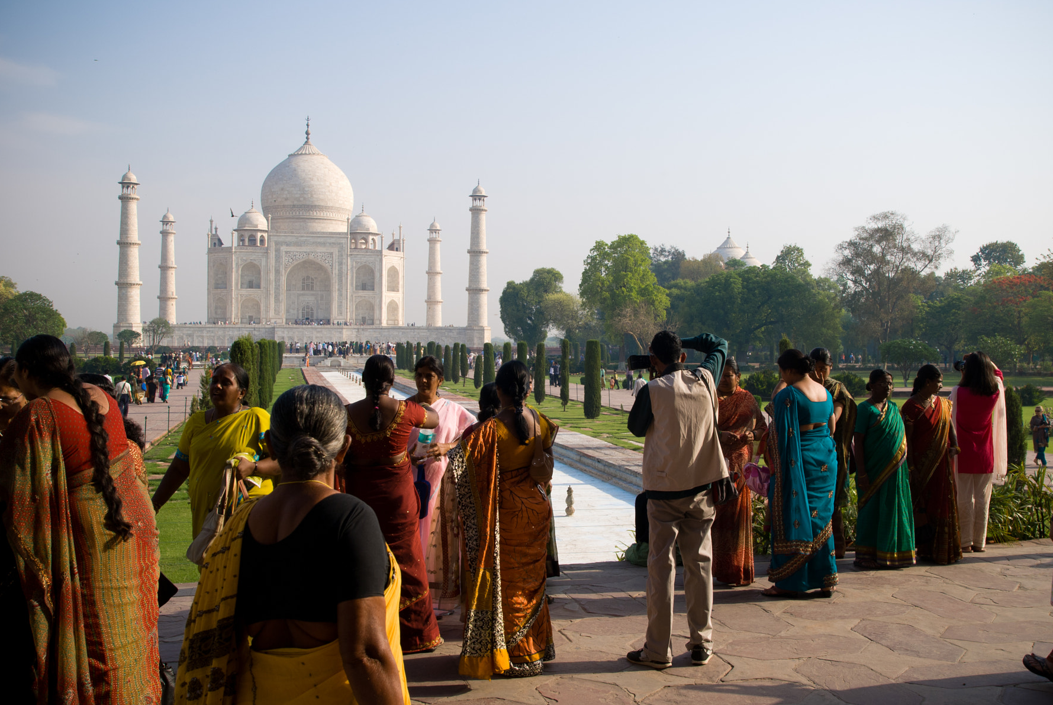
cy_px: 343
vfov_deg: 35.1
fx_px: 1113
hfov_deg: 50.6
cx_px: 565
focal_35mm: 38
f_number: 8
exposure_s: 1/160
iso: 100
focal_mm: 22
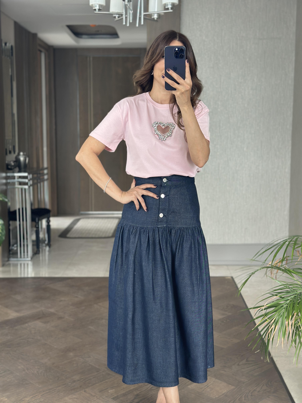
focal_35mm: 48
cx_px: 151
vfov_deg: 39.7
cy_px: 202
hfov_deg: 30.3
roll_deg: +0.0
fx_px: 558
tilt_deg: -20.6
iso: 200
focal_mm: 6.86
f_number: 1.78
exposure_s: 1/60
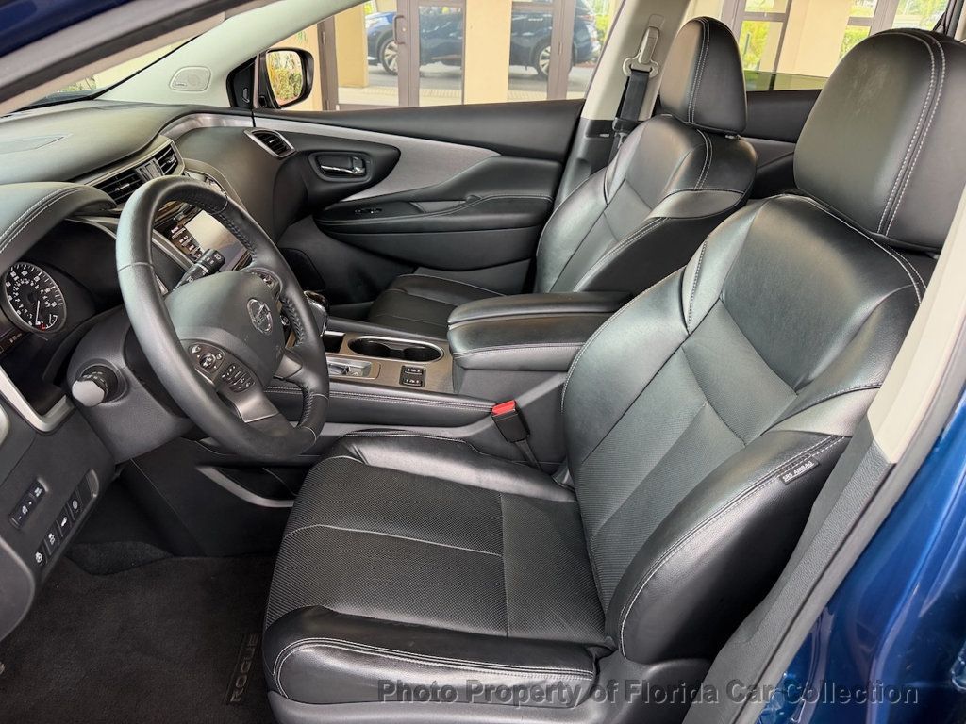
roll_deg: -3.6
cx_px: 483
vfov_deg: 56.8
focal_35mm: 24
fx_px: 670
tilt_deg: -25.7
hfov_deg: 71.6
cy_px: 362
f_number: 1.78
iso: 200
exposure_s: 1/116
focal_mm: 6.76
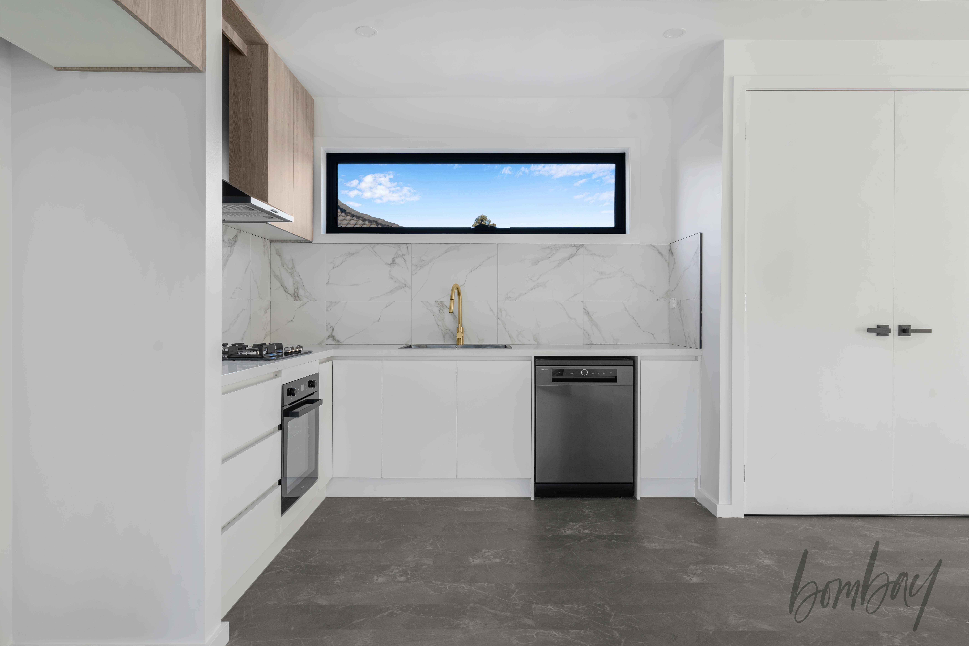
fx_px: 592
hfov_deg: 78.6
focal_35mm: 22
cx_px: 484
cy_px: 323
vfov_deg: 57.2
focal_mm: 22
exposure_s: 1/15
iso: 80
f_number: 8
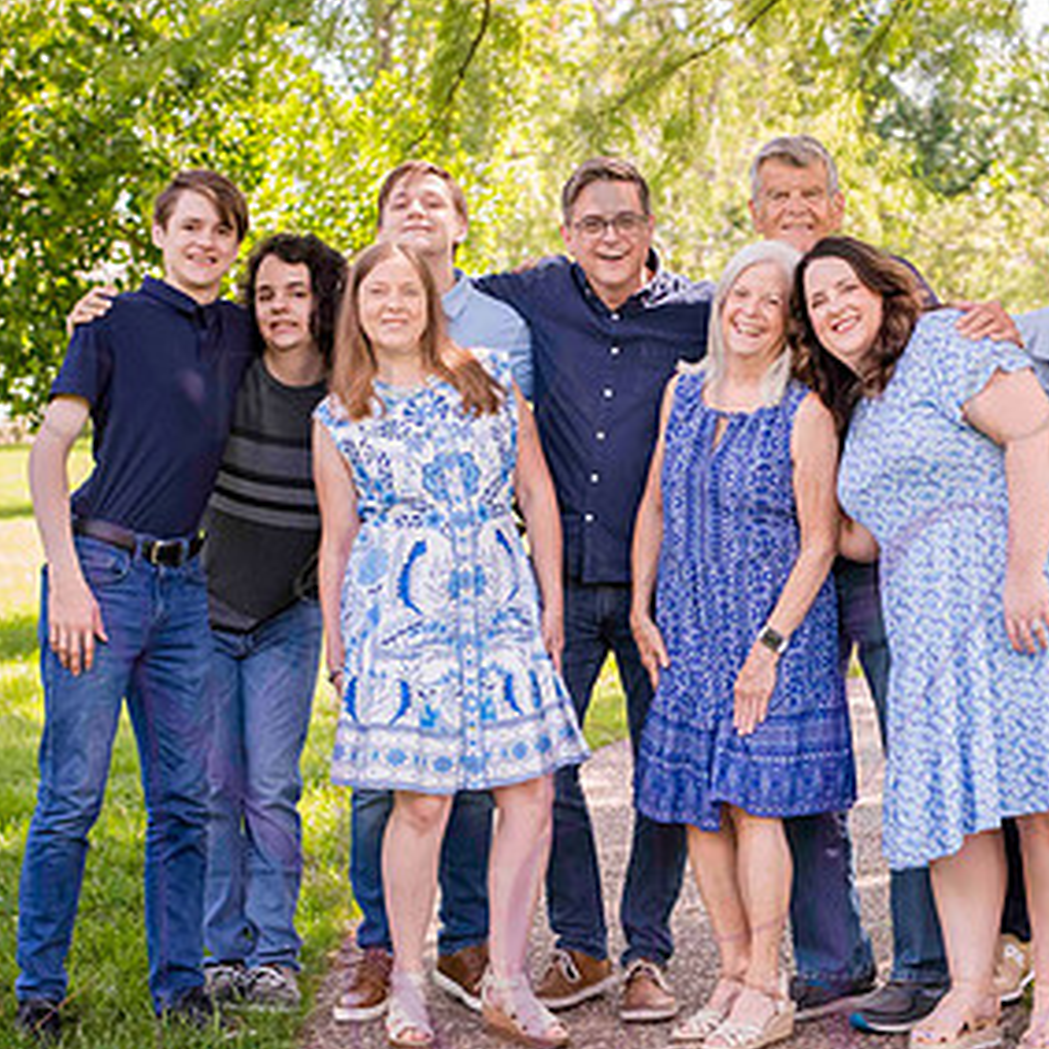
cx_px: 712
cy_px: 576
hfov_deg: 19.9
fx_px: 2983
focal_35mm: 87
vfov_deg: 19.9
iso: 400
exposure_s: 1/320
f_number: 4
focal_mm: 50
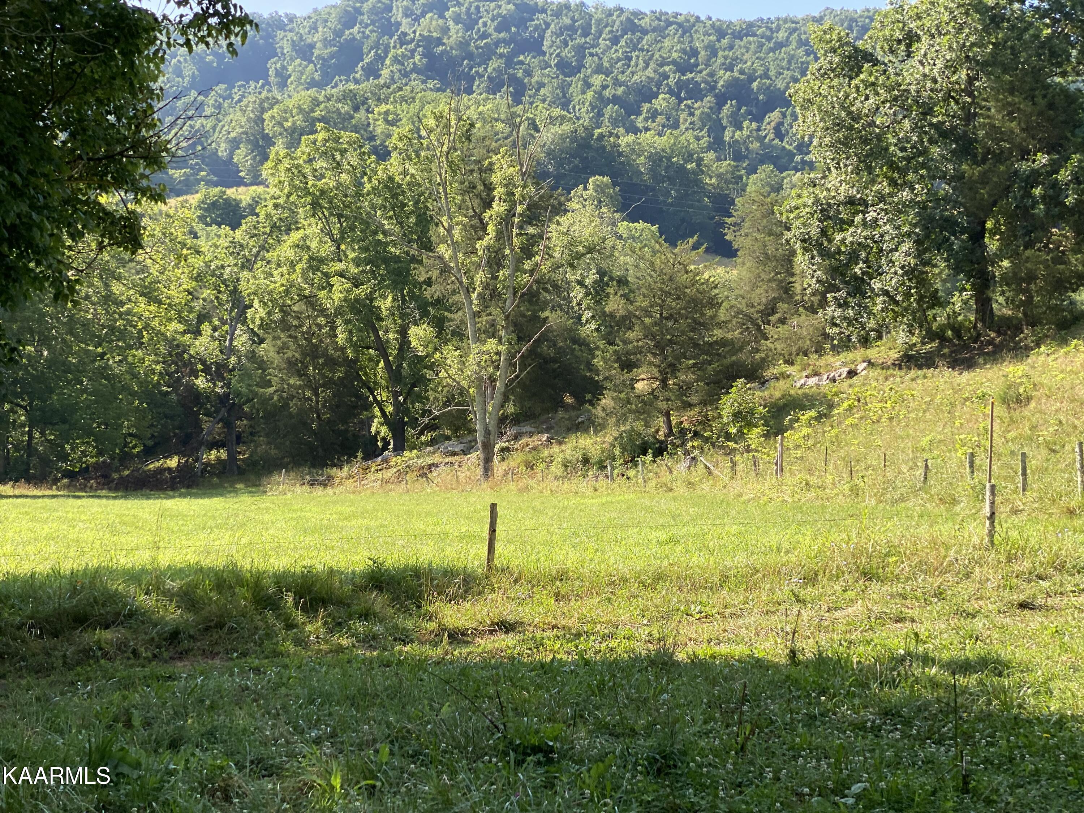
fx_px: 1628
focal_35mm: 52
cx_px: 542
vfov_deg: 28.0
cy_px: 406
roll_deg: +0.3
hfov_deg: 36.8
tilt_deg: +6.4
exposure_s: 1/353
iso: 20
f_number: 2
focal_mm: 6
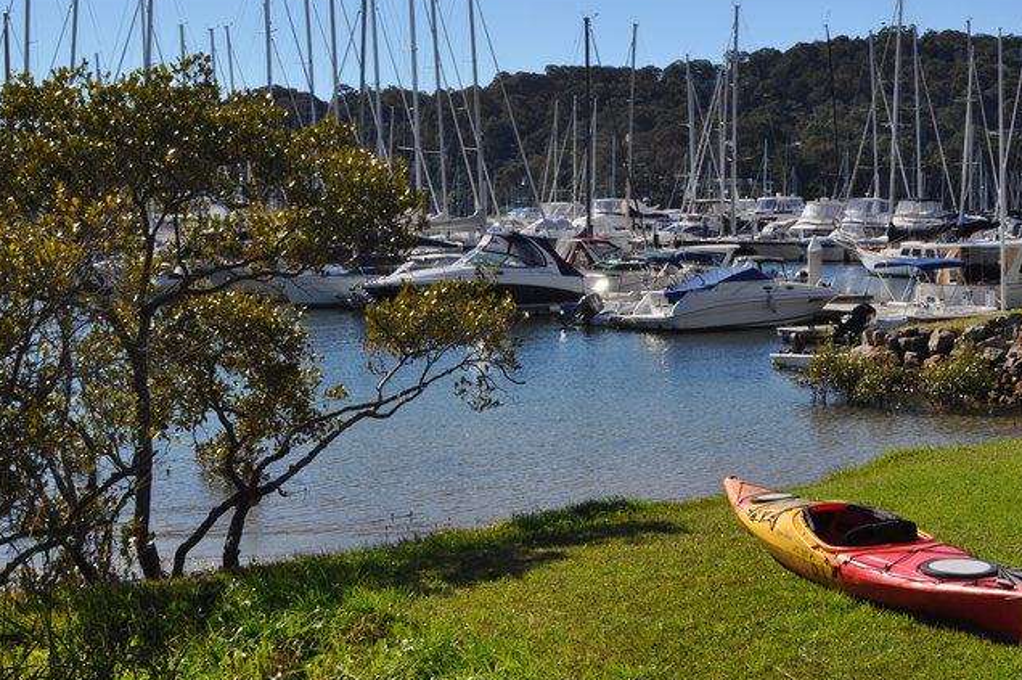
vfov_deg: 20.5
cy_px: 252
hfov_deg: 30.2
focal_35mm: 66
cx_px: 710
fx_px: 1872
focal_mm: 28
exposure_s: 1/400
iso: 200
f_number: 10
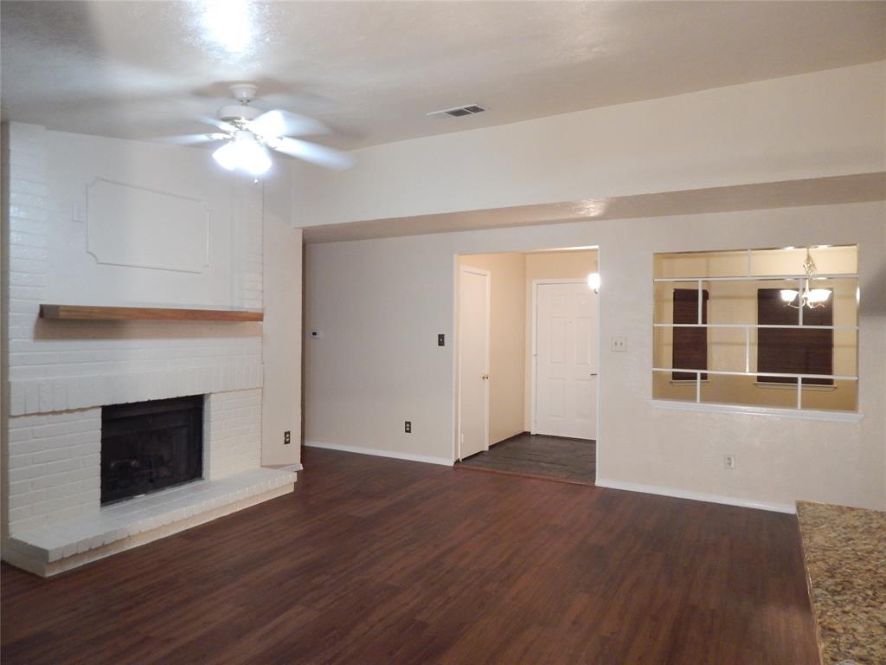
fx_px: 563
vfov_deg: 61.1
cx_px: 443
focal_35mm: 22
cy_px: 332
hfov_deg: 76.4
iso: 400
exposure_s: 1/30
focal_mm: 4
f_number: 3
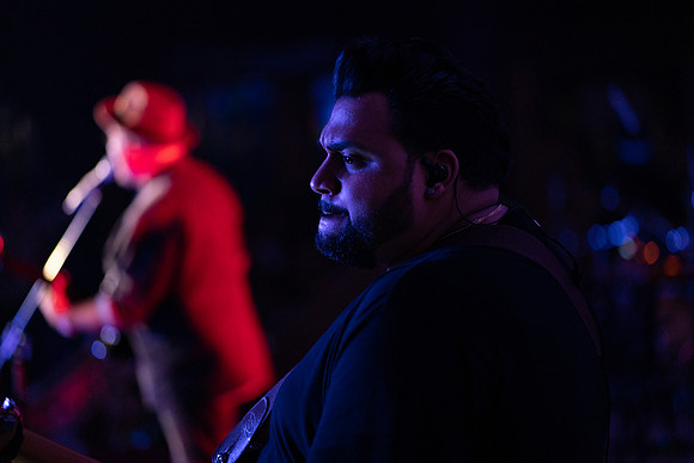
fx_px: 1639
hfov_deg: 23.9
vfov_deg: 16.1
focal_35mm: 85
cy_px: 232
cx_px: 347
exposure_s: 1/400
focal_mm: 85
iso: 2000
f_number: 1.8
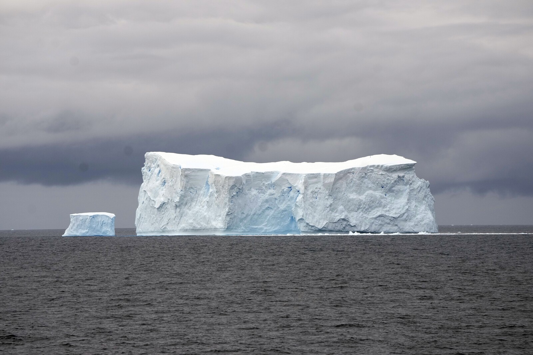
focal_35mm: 200
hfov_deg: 10.3
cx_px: 266
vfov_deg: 6.9
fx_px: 2961
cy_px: 178
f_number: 5.6
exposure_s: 1/4000
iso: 640
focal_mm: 200
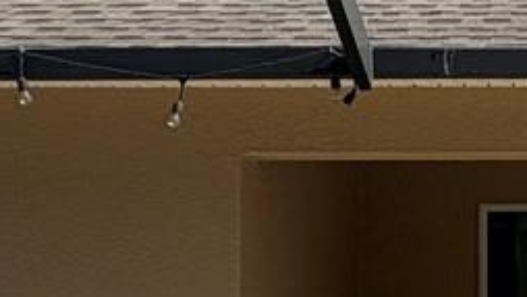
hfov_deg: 20.1
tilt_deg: +2.4
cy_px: 270
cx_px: 710
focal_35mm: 96
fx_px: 1342
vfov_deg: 12.5
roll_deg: +0.6
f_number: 2.2
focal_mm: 2.22
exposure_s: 1/602
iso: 40
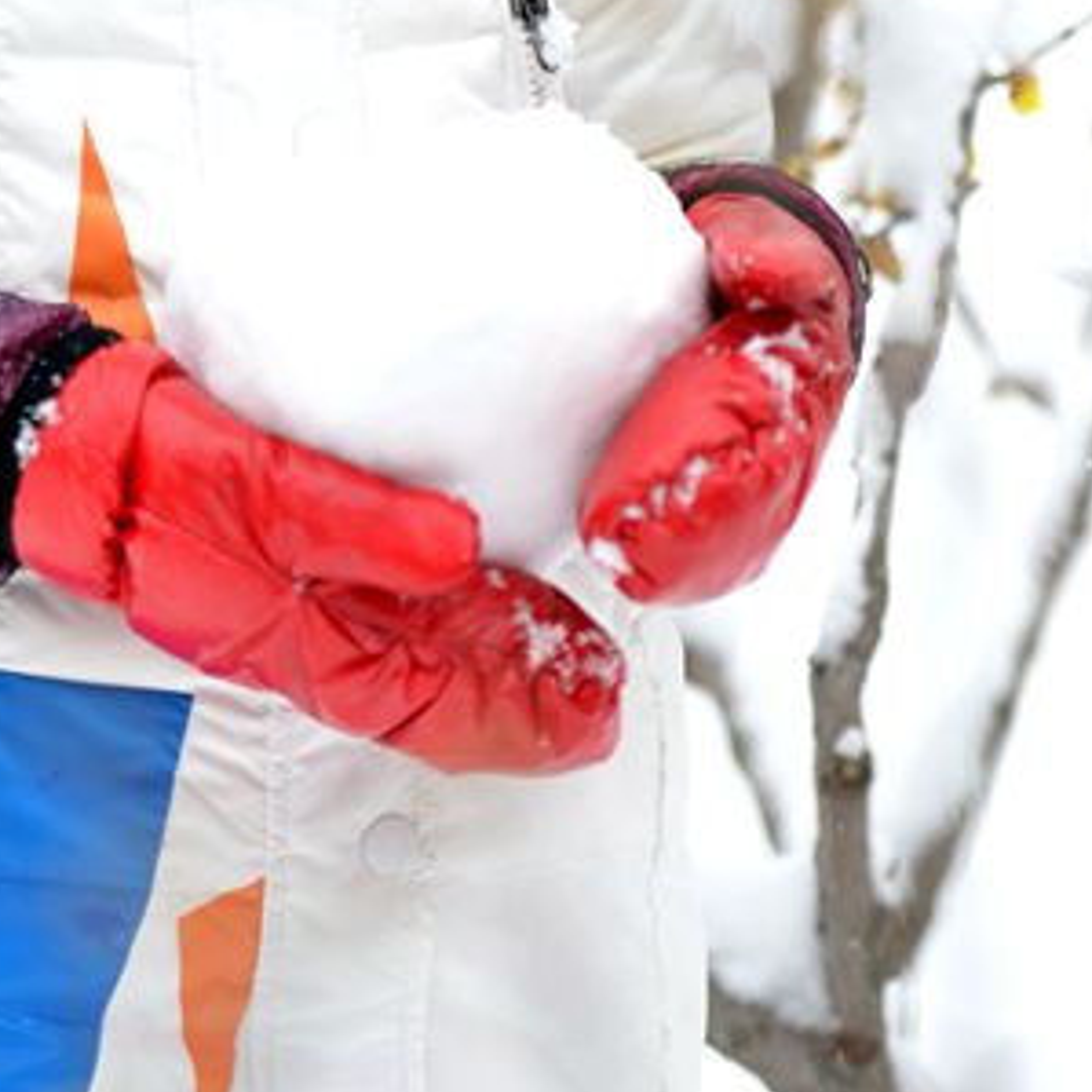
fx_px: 9137
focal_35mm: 256
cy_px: -363
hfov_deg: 6.8
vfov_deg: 6.8
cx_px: 316
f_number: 2.8
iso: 125
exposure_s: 1/320
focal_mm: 102
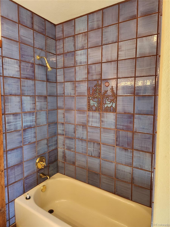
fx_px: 151
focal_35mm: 23
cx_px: 85
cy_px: 114
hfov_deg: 58.9
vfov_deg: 73.9
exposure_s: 1/120
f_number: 1.8
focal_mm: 5.4
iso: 200
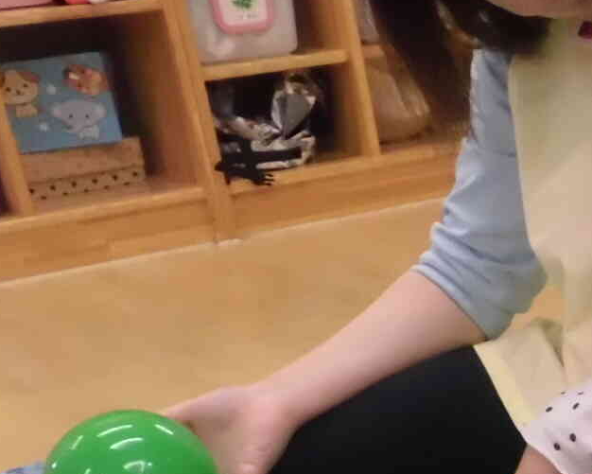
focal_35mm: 83
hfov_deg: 20.4
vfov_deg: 16.9
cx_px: 833
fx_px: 1454
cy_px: 700
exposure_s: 1/60
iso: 400
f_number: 3.2
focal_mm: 4.6
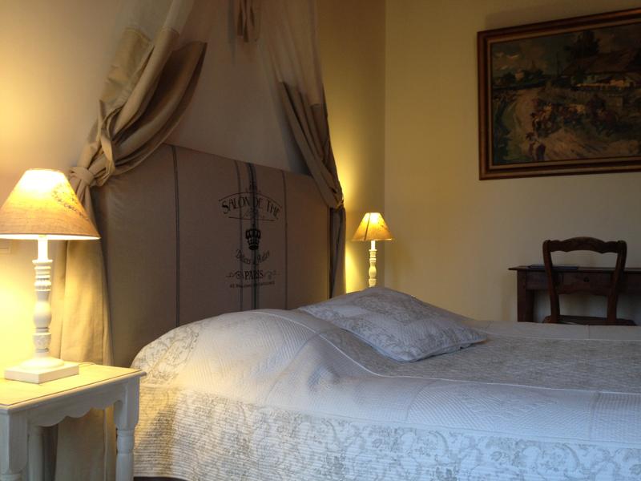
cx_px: 320
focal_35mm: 35
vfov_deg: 40.7
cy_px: 240
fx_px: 648
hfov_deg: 52.6
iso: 80
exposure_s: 1/20
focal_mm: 4.28
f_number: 2.4
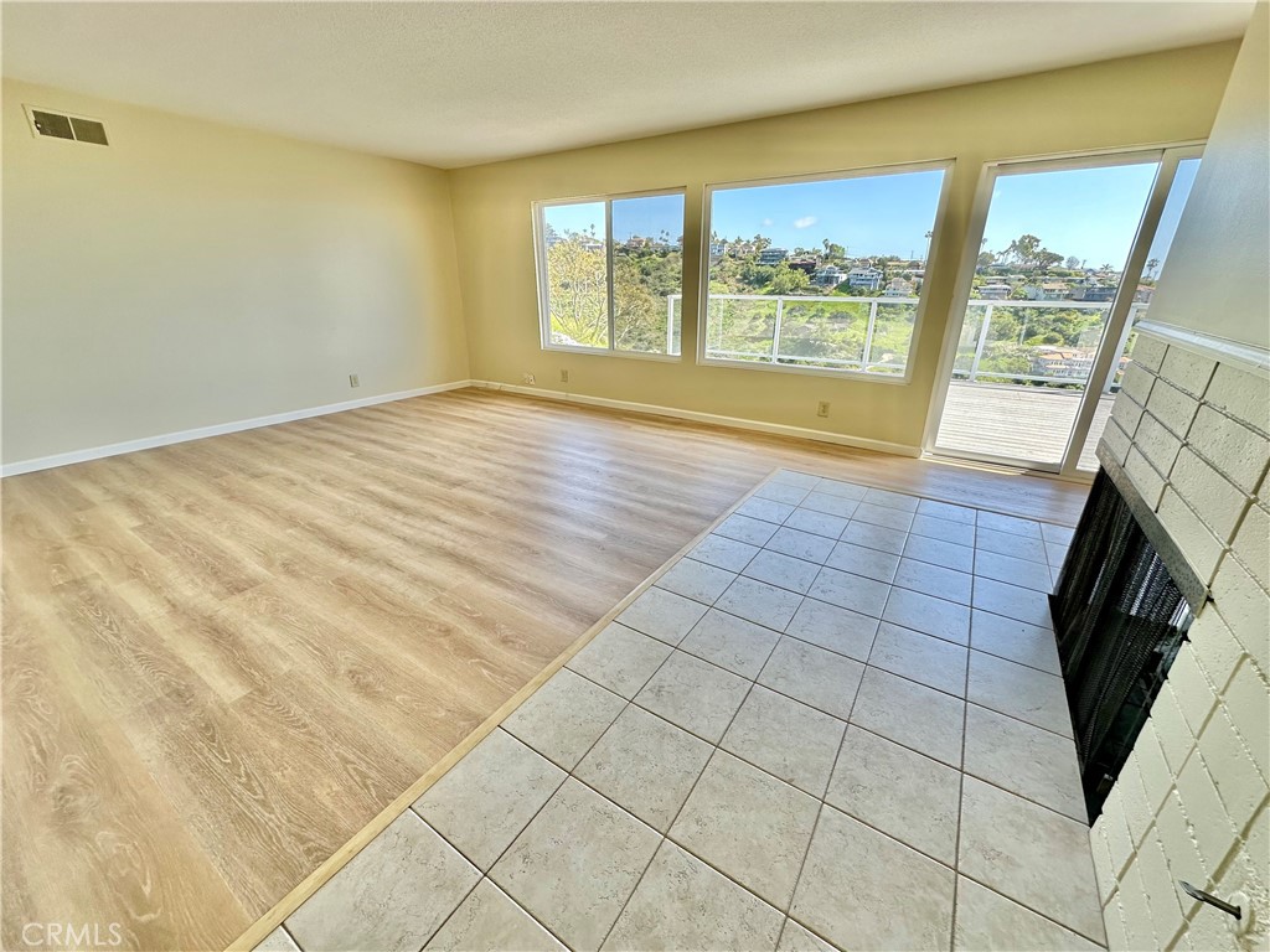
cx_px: 635
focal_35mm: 14
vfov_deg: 85.7
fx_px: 514
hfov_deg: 102.1
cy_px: 476
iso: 40
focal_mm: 2.22
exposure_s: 1/138
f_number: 2.2
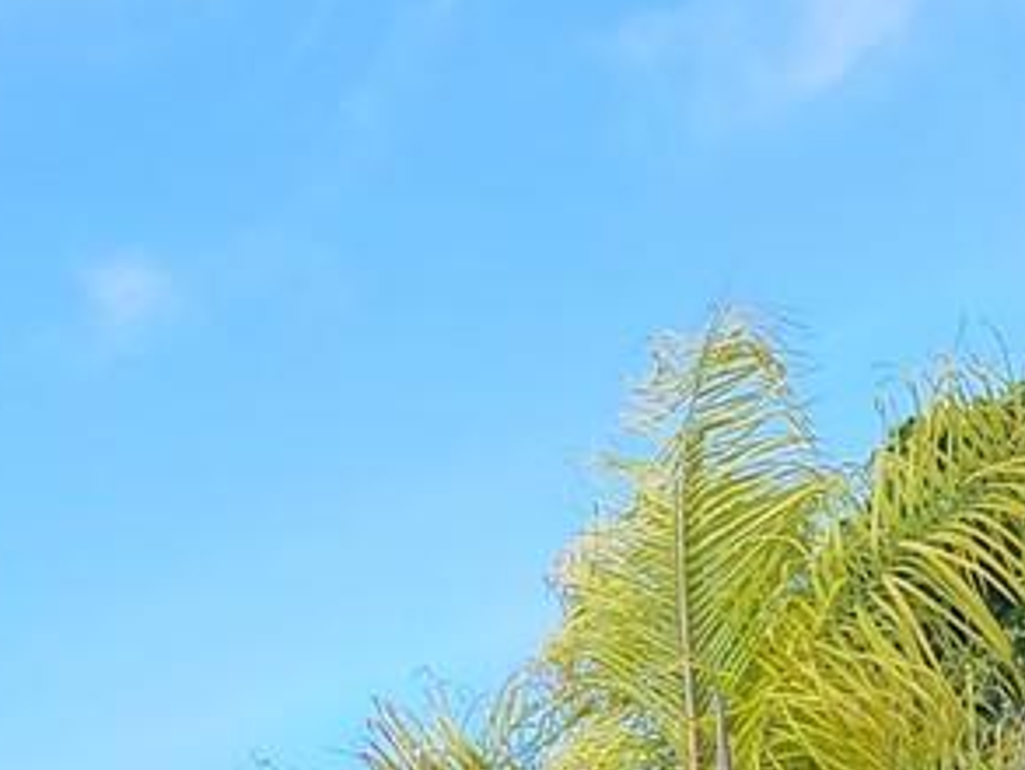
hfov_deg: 14.9
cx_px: 171
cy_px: 1474
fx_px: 3881
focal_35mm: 131
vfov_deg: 10.5
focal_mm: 6.7
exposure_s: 1/133
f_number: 1.8
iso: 16
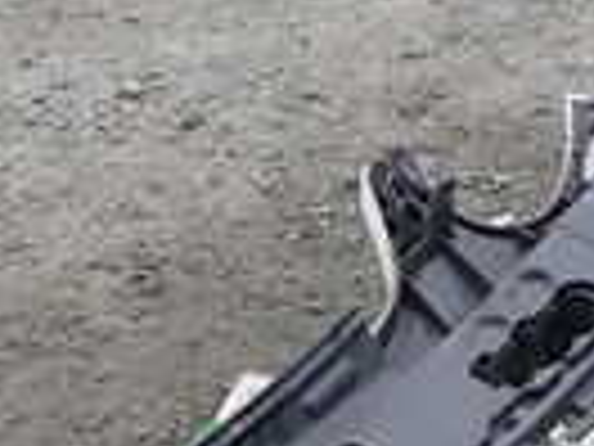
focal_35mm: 136
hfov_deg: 14.3
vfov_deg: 10.8
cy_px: 423
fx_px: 2334
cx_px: 14
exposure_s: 1/80
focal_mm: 5.4
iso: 100
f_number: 3.2
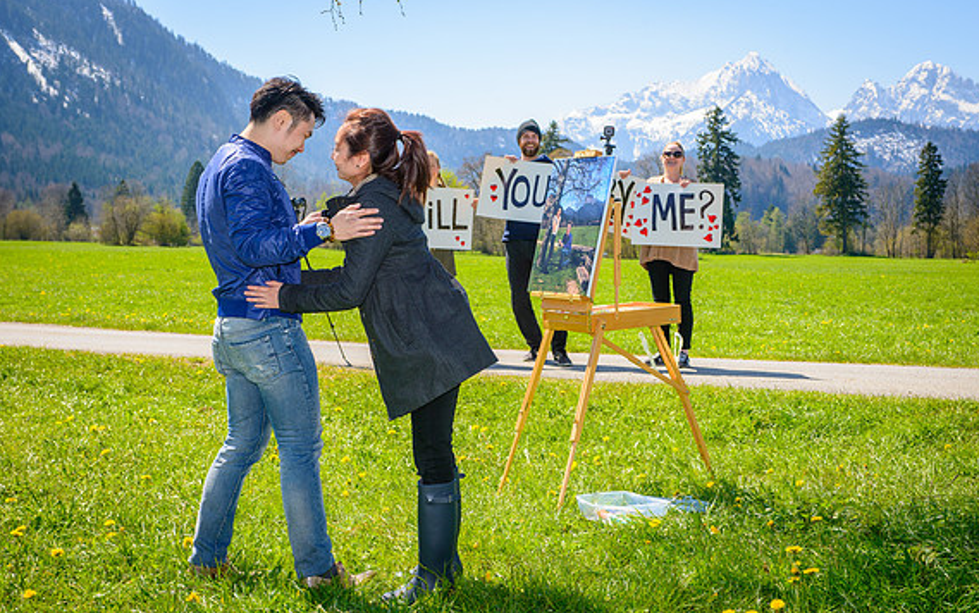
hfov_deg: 37.5
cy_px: 326
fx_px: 1441
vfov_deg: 24.0
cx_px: 494
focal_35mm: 54
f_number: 7.1
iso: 125
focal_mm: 52
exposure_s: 1/200
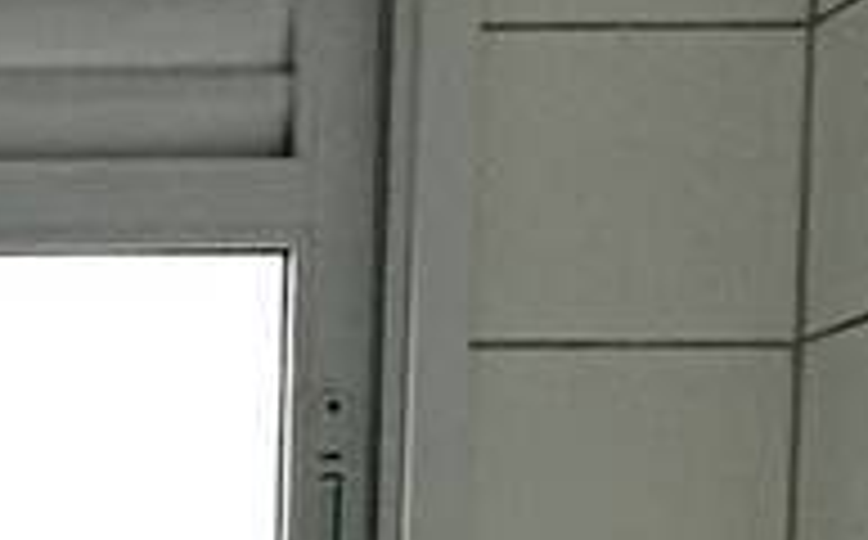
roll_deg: +1.2
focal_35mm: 111
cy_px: 1112
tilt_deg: -7.9
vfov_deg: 10.7
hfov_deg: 16.0
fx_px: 2622
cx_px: -684
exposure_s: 1/99
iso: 160
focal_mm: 2.22
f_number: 2.2
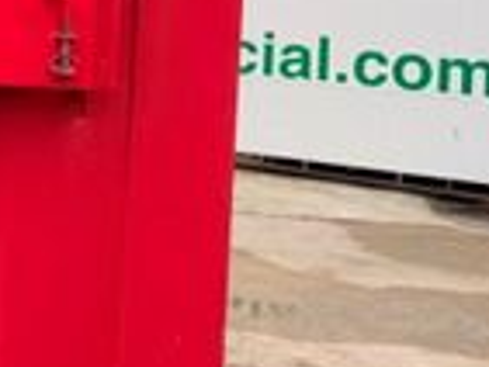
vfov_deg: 14.1
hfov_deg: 15.8
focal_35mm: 102
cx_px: -444
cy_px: -76
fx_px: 1442
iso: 100
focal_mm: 6.76
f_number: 1.78
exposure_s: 1/715
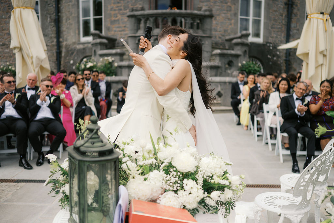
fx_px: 325
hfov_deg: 54.4
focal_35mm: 35
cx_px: 167
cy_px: 112
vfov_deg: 37.9
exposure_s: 1/8000
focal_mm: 35
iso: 100
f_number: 1.8
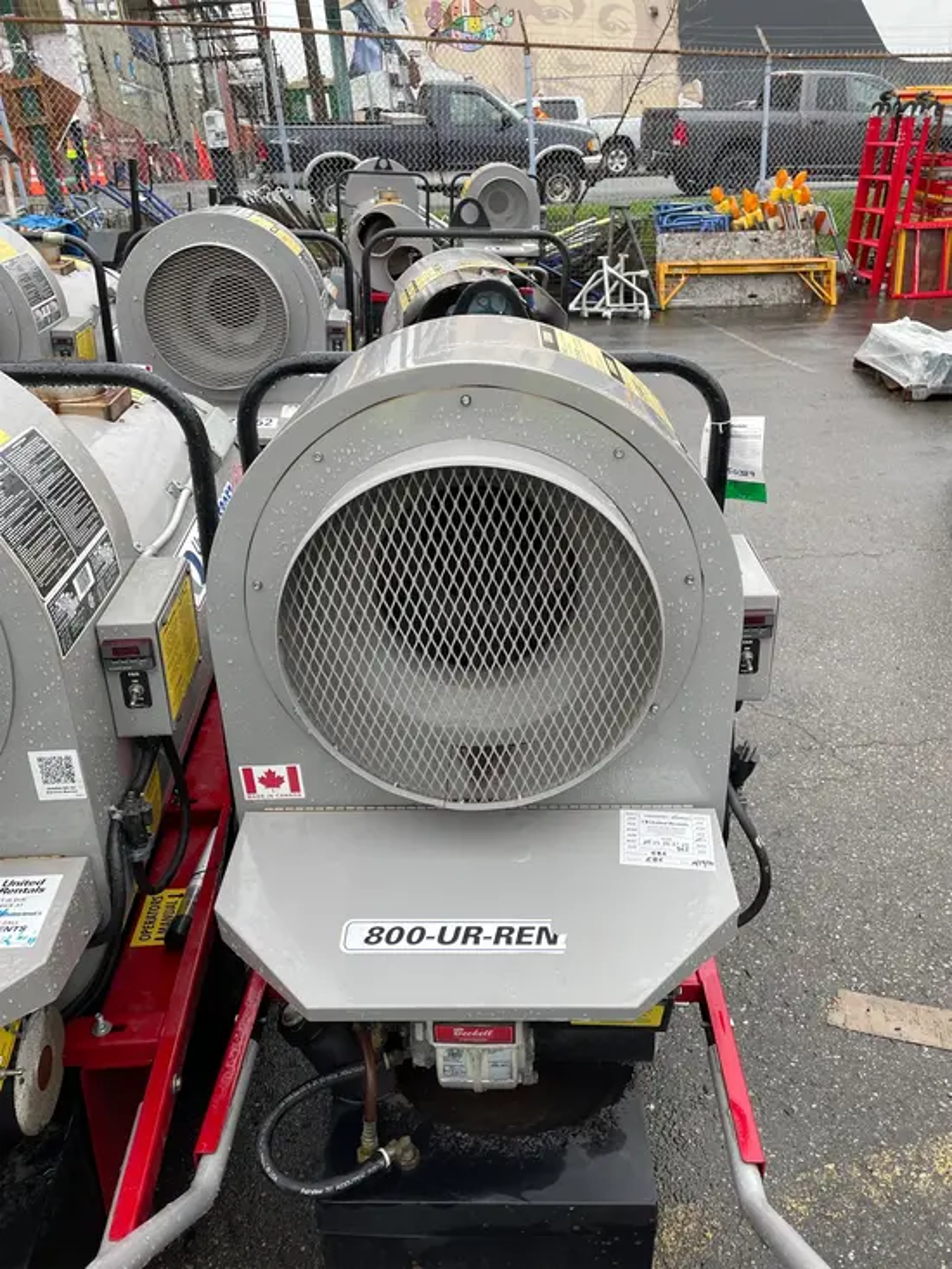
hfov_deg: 53.1
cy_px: 634
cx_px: 476
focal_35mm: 26
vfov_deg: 67.3
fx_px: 953
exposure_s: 1/121
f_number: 1.6
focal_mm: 4.2
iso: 50
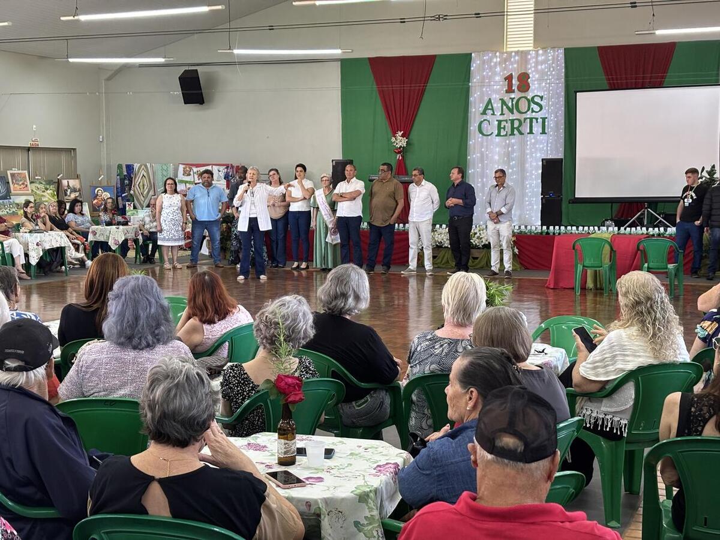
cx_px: 360
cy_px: 270
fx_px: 1082
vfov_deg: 28.0
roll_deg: -0.2
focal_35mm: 52
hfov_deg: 36.8
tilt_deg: -5.0
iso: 160
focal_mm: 5.96
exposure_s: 1/40
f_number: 1.6
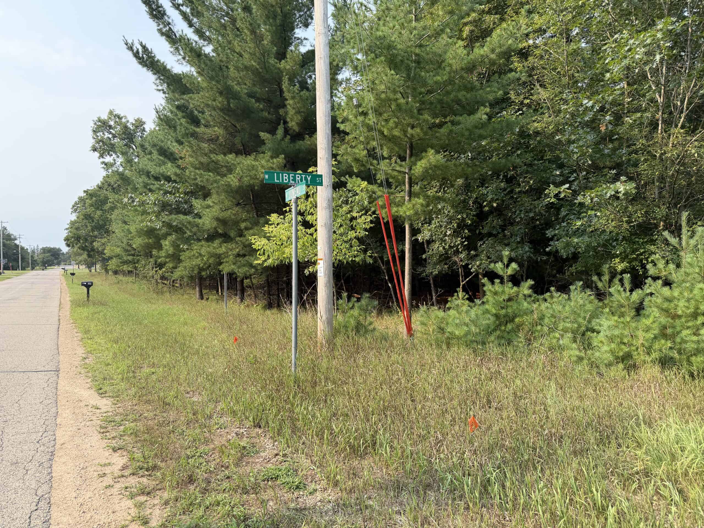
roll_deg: -0.5
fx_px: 488
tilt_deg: -0.7
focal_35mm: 24
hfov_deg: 71.6
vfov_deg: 56.8
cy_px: 264
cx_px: 352
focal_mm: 6.76
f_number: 1.78
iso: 100
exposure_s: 1/1585
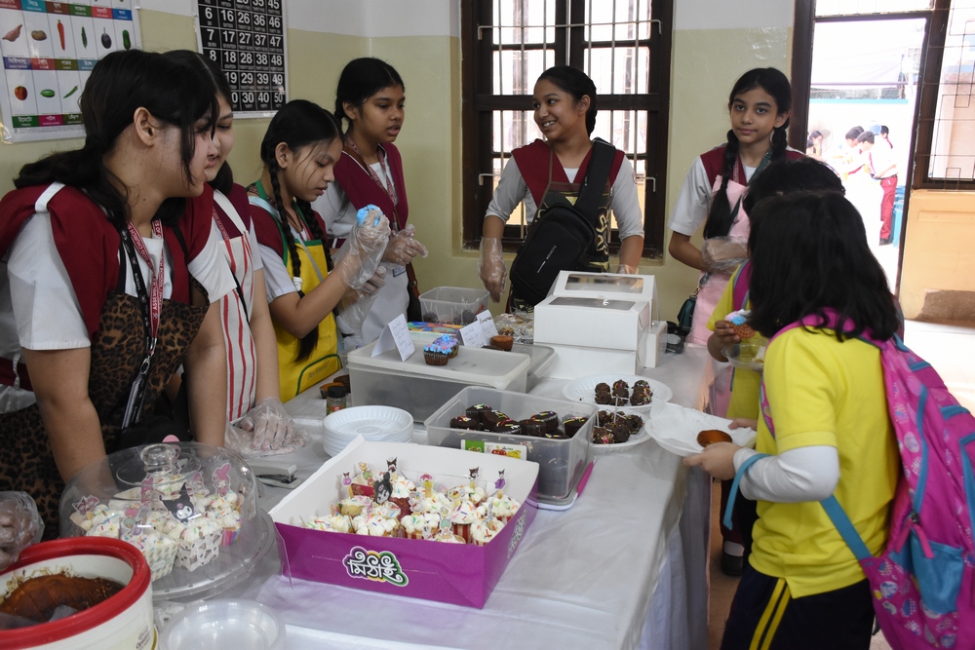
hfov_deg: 57.2
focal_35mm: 33
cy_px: 325
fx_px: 894
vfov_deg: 40.0
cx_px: 488
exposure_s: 1/100
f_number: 4.5
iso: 1600
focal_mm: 22
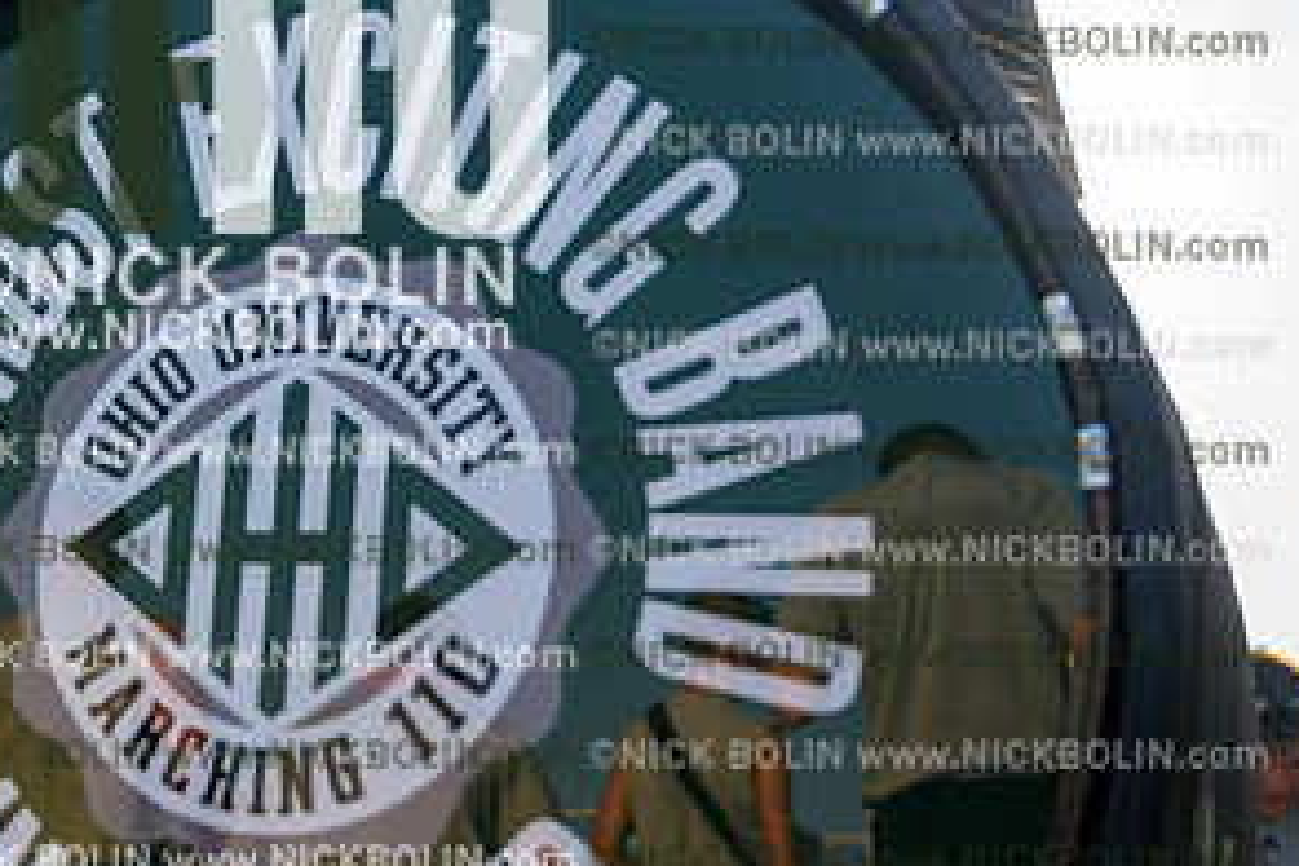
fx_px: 2381
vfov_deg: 20.3
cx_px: 234
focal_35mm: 66
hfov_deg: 29.7
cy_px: 141
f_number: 4
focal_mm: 33.5
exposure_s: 1/200
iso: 125
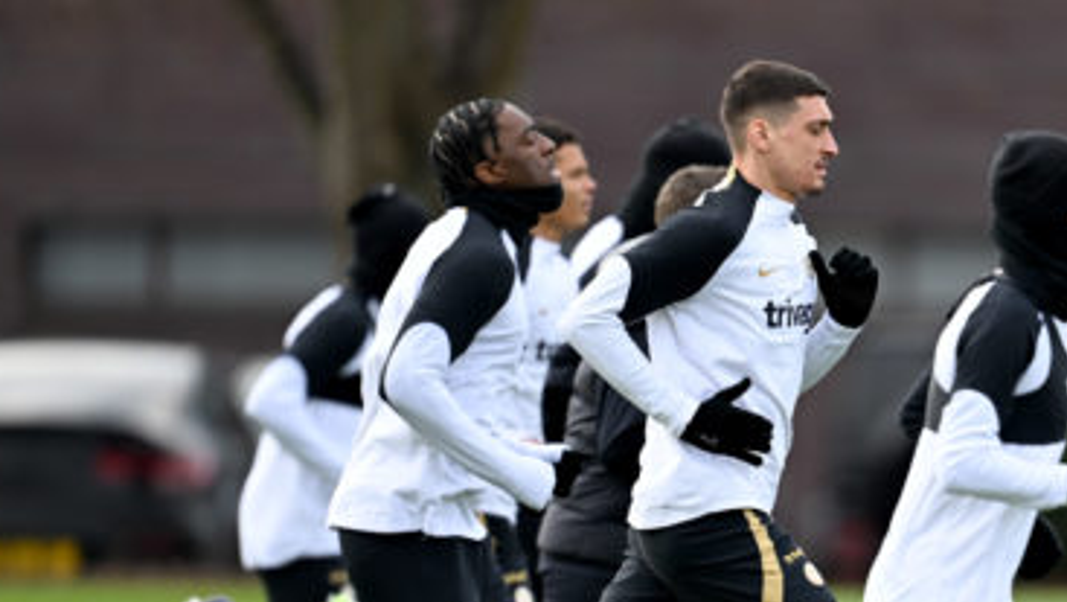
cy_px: 538
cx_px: 954
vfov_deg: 1.4
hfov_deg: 2.5
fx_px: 24234
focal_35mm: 856
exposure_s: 1/3200
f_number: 2.8
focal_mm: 400
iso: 640
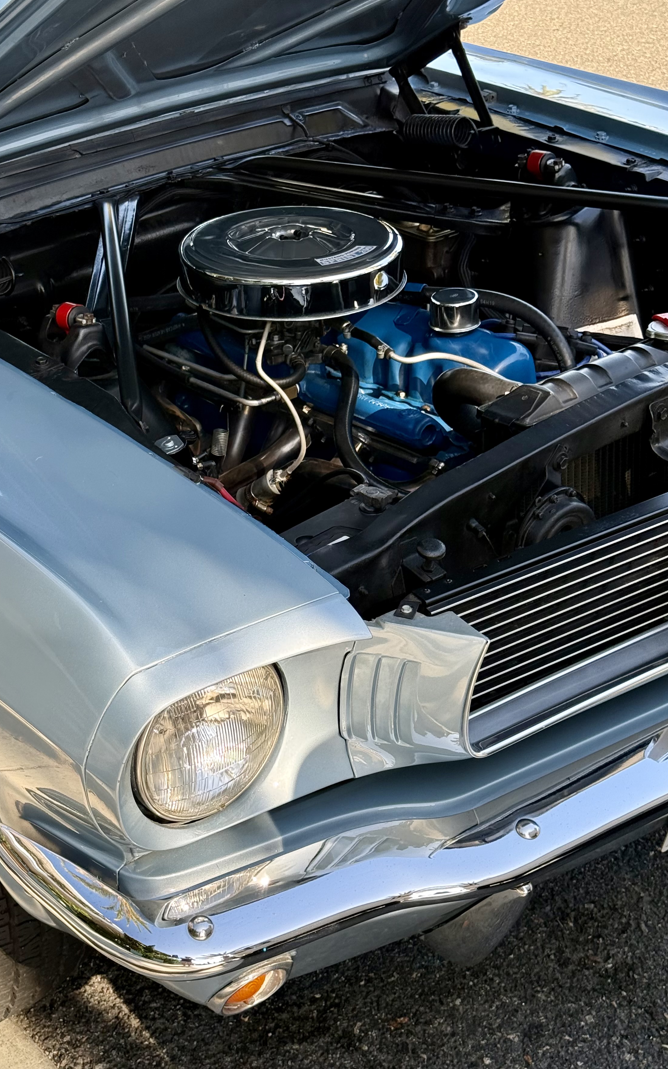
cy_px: 511
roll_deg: -0.8
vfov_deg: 35.1
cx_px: 250
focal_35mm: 58
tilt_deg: -24.1
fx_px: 1689
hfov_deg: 22.3
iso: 100
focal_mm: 6.76
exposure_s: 1/356
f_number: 1.78
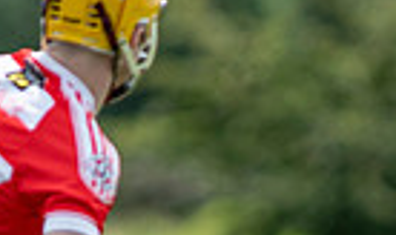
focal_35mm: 2143
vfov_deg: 0.6
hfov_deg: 1.0
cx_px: 642
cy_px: 468
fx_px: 22813
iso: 110
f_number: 2.8
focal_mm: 300
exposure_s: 1/1600
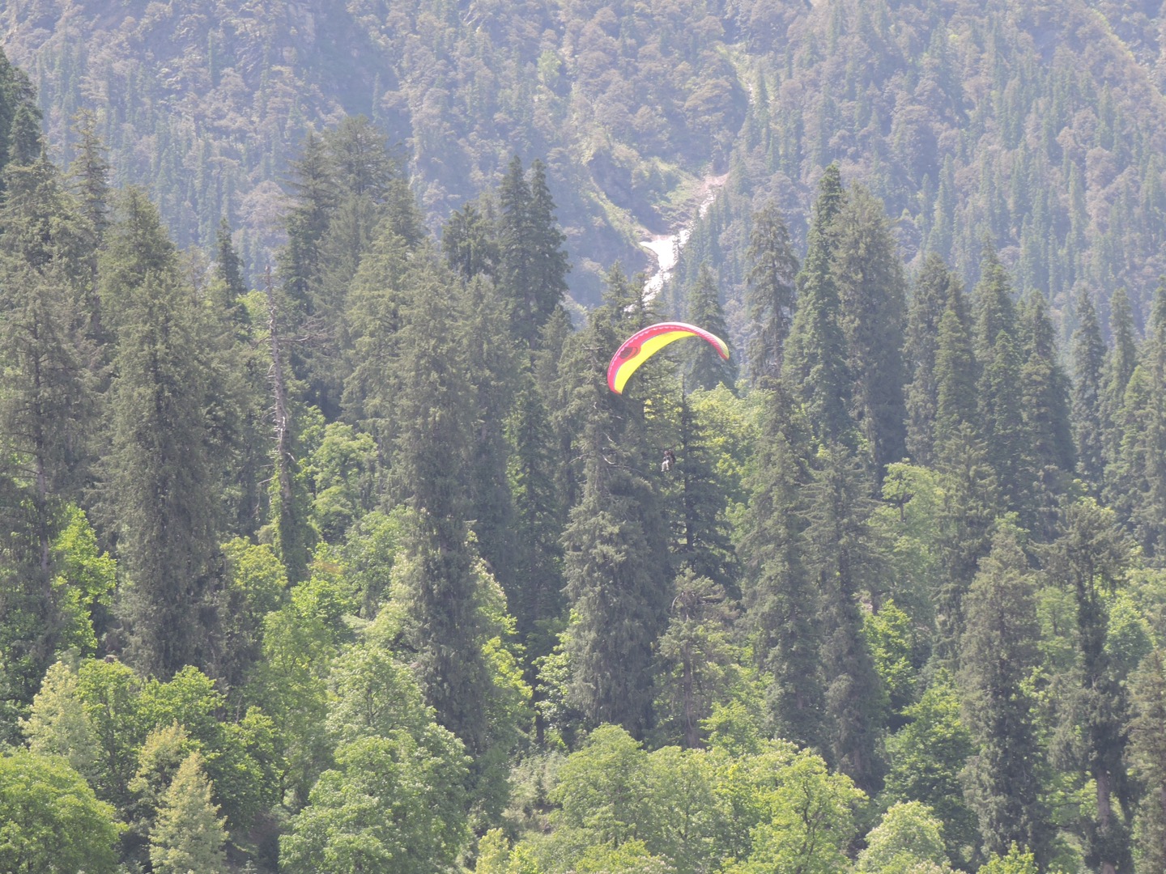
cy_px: 437
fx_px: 7410
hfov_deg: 9.0
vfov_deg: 6.8
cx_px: 583
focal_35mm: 220
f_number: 5.3
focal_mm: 39.4
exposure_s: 1/125
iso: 100
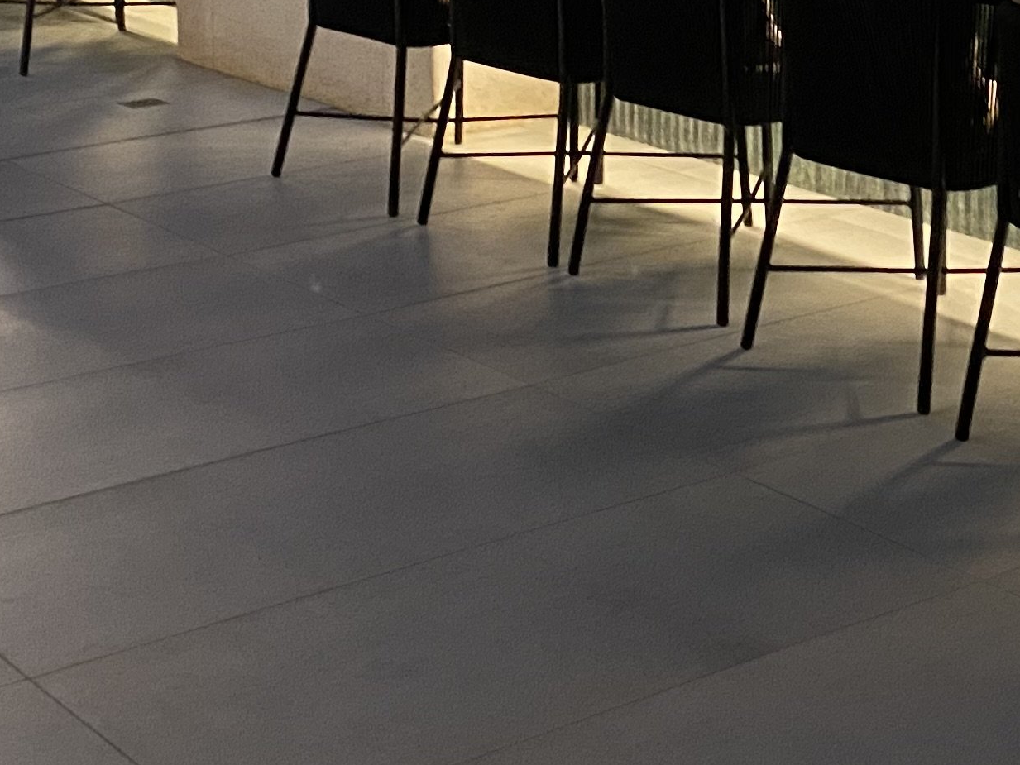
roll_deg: -0.1
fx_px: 2505
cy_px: -123
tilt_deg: -6.2
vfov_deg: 16.7
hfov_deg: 22.5
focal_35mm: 85
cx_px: 892
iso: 640
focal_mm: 4.25
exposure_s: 1/25
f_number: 1.8
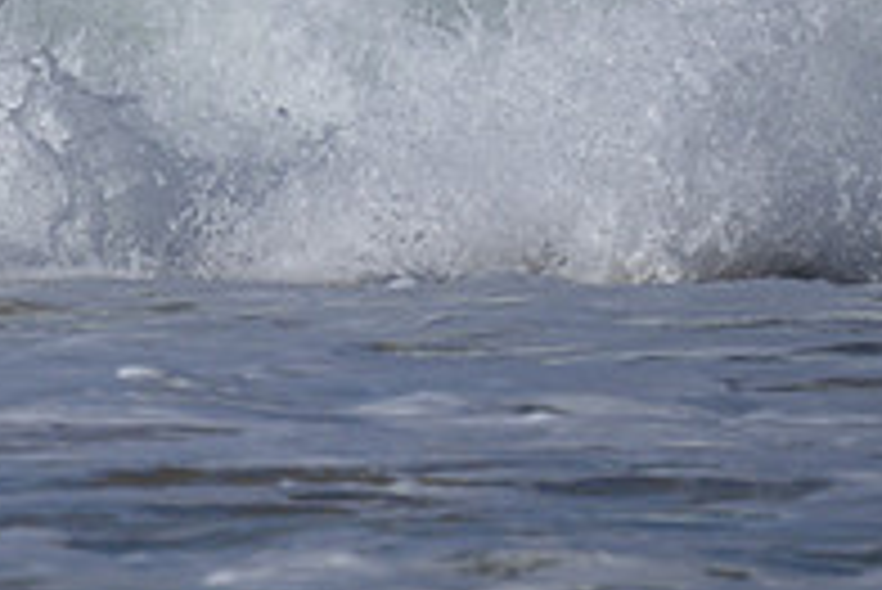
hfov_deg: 0.6
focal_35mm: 3249
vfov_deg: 0.4
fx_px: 79657
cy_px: 89
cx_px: -366
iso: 110
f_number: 6.3
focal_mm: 800
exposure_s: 1/2000
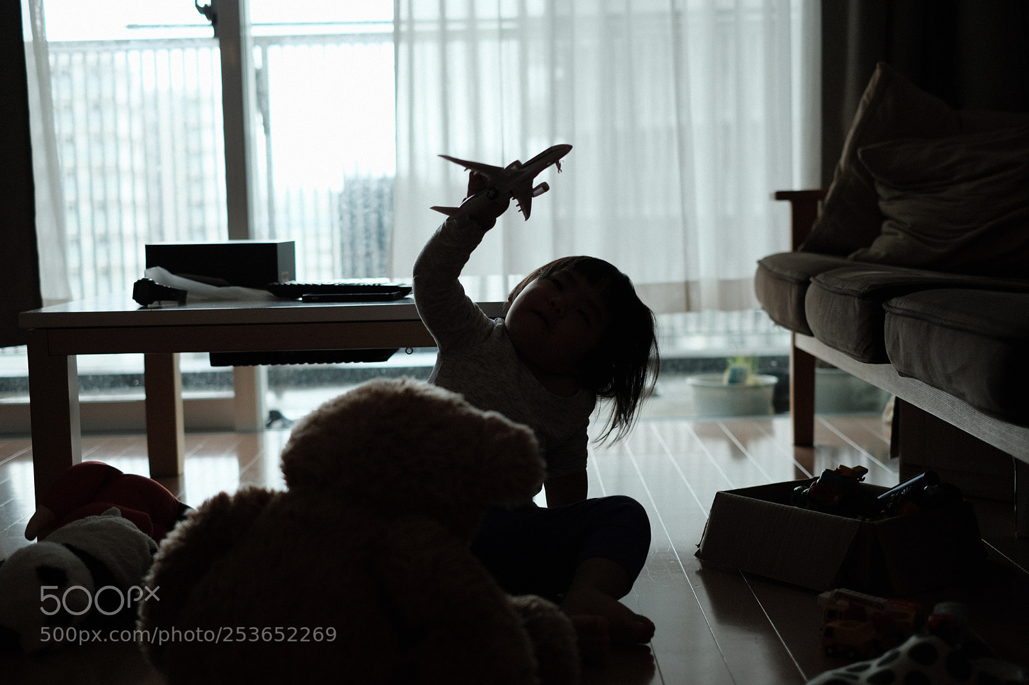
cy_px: 342
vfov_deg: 25.5
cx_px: 514
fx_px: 1515
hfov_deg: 37.5
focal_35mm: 53
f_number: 2
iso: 400
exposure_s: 1/210
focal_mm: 35
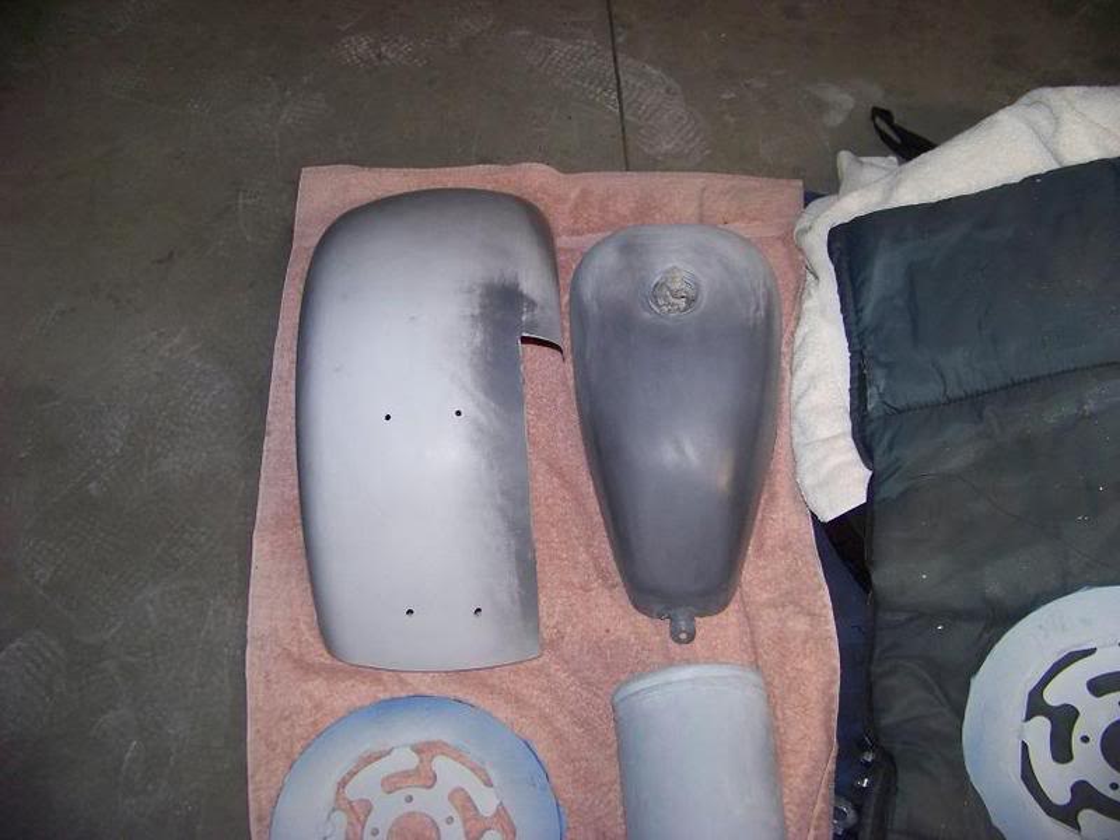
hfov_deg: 51.4
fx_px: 1165
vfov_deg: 39.7
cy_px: 420
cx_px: 560
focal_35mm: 36
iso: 200
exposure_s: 1/30
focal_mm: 5.85
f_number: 2.8
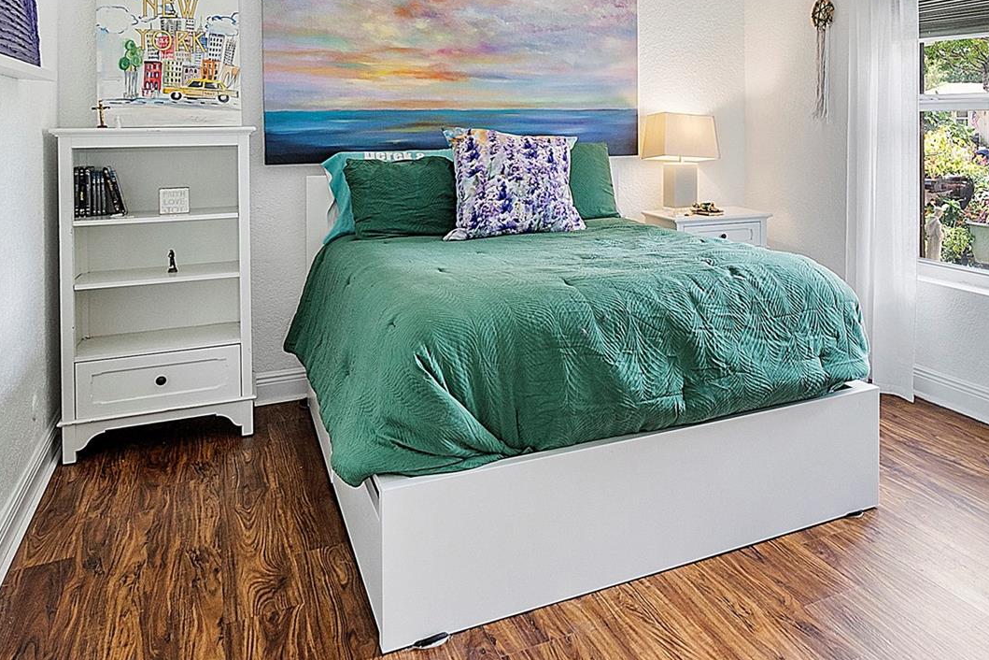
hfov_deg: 61.6
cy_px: 133
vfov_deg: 42.9
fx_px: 797
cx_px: 685
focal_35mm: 29
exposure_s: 1/10
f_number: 9
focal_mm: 10
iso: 200
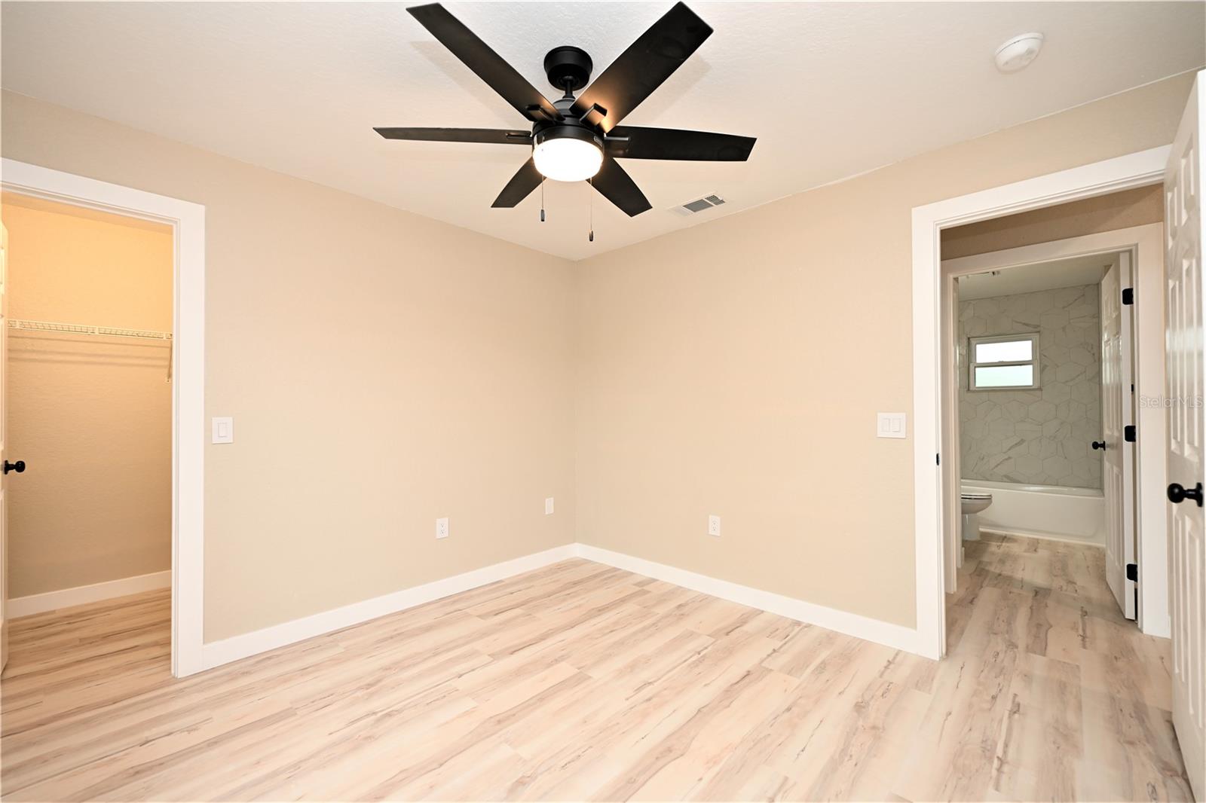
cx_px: 603
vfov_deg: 77.3
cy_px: 402
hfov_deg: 100.4
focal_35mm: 15
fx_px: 502
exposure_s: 1/60
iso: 360
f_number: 4
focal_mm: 15
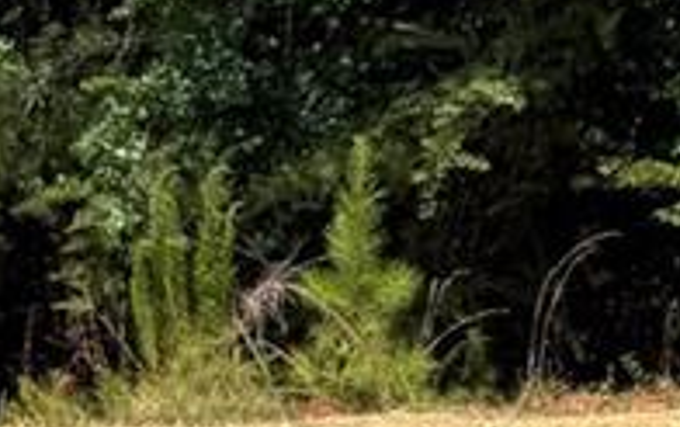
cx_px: 354
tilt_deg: -12.6
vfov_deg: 6.1
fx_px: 3692
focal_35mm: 199
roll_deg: +0.9
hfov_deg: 10.5
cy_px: 1284
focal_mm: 6.76
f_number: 1.78
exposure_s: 1/3953
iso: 80
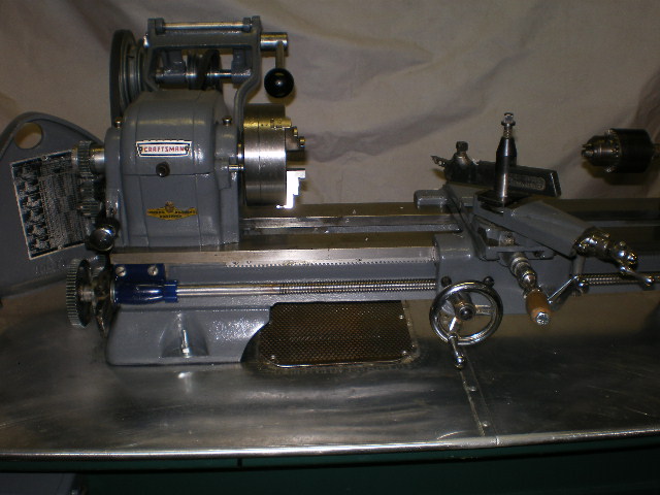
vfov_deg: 37.7
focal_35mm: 38
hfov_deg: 49.0
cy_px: 248
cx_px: 330
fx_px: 725
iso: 64
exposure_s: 1/30
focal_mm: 6.3
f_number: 4.6
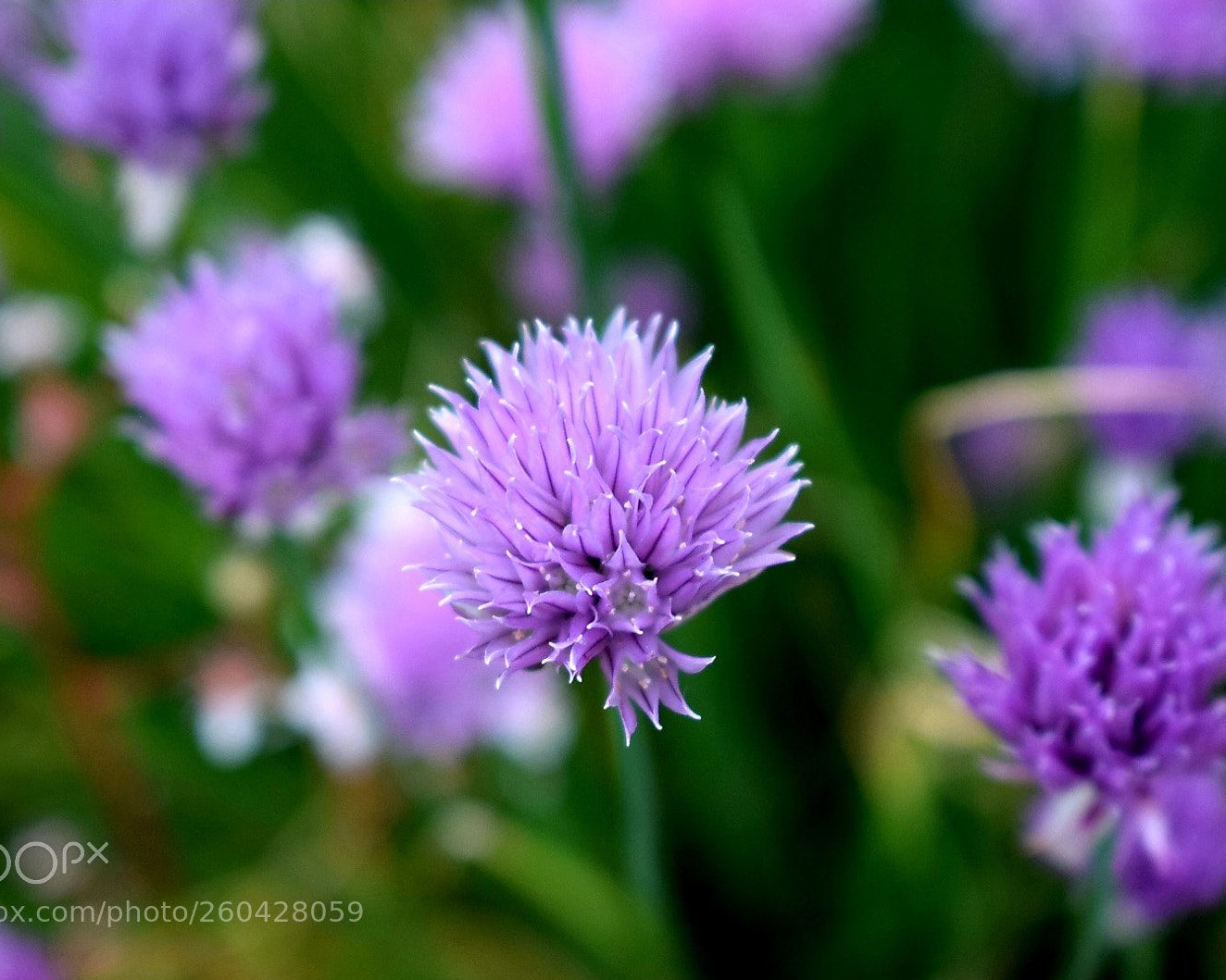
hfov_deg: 20.5
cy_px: 491
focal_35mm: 94
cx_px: 619
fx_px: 3395
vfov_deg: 16.4
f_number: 5.6
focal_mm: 55
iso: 560
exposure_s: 1/125
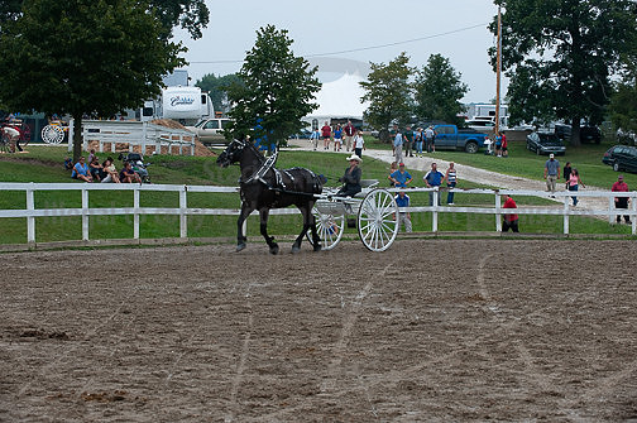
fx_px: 1803
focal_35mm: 102
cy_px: 212
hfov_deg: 20.0
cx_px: 318
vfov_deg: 13.4
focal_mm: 102
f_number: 5.6
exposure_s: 1/1000
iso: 500
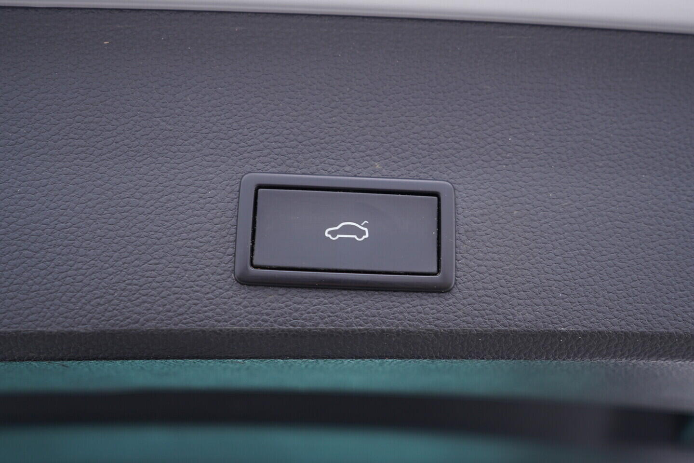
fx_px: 694
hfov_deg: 53.1
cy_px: 232
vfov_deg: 36.9
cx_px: 347
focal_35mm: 36
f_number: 2.8
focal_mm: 24
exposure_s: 1/40
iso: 160
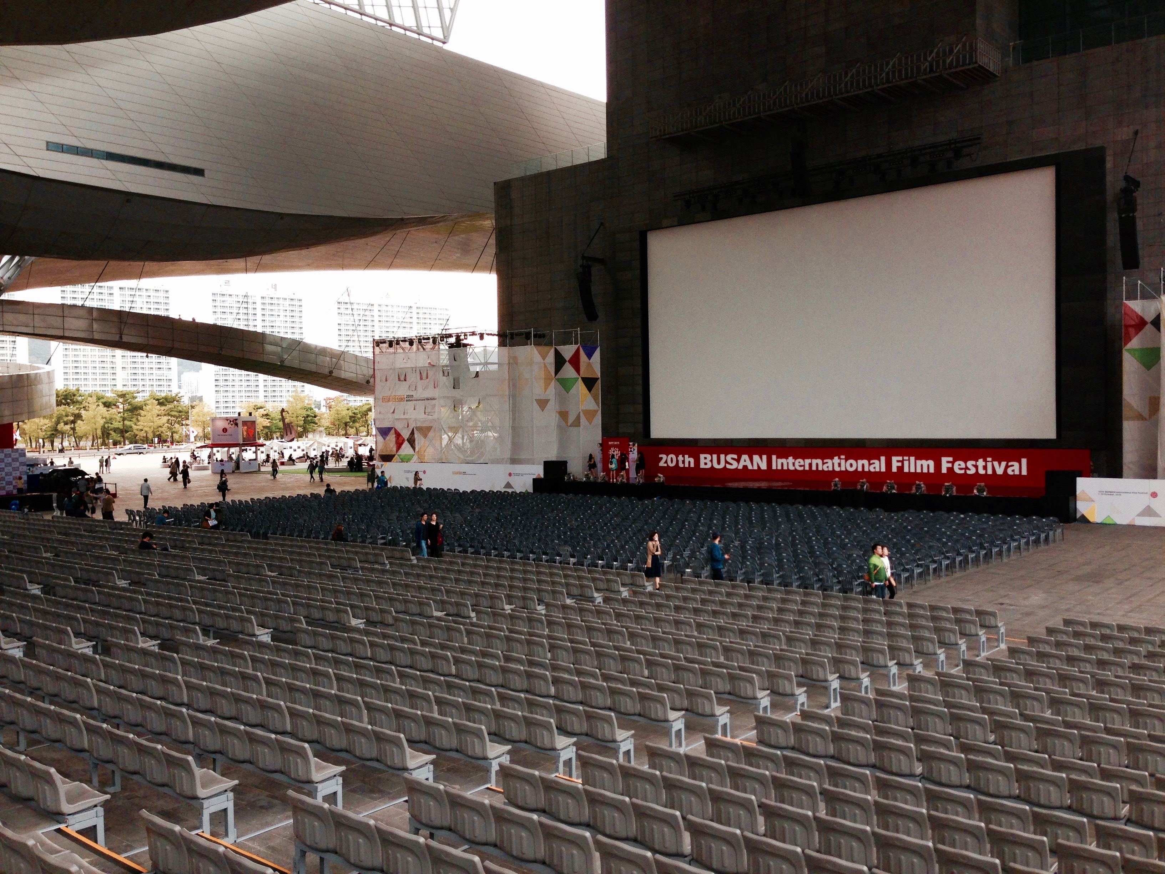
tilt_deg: -1.7
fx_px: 1111
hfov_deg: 55.4
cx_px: 582
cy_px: 437
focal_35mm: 33
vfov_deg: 42.9
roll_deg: +2.7
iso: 80
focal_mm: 4.12
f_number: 2.4
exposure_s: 1/120
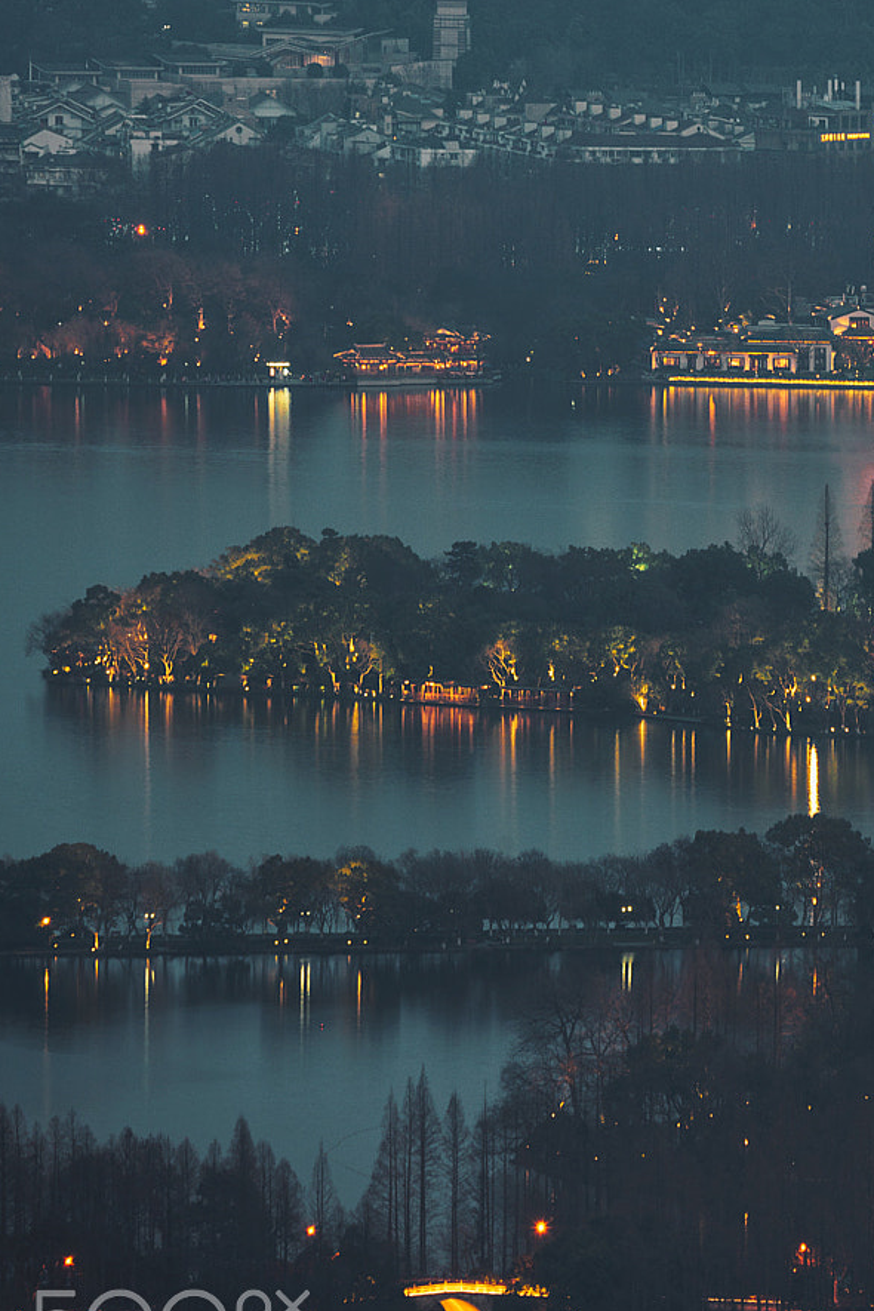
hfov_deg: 1.9
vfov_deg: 2.9
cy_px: 333
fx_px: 26327
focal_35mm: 723
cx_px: 733
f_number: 13
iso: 100
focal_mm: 400
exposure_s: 3.2
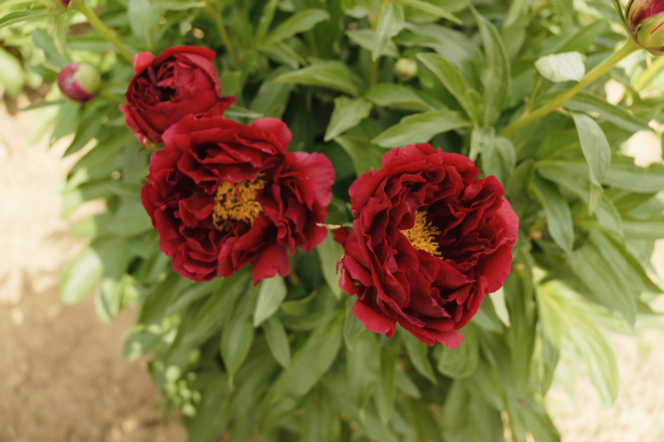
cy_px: 221
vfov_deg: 40.0
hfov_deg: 57.2
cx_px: 332
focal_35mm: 33
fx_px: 609
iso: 125
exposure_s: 1/400
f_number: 2.8
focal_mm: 22
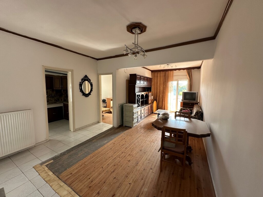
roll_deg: -0.7
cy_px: 98
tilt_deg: -5.7
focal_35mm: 14
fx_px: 106
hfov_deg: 102.1
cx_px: 132
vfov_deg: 85.7
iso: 125
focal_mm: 2.22
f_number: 2.2
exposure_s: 1/99
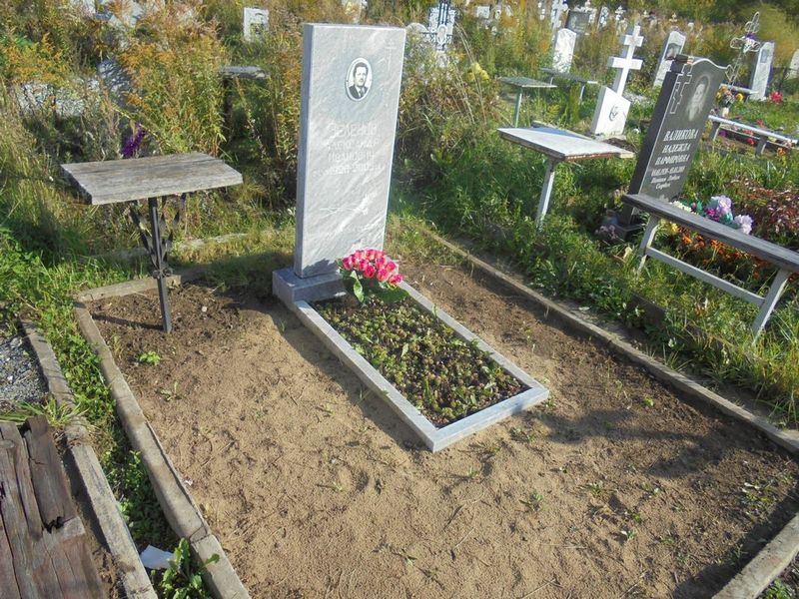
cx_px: 400
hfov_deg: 67.3
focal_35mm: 26
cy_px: 300
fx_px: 600
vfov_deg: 53.1
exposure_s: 1/500
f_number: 3.5
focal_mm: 4.6
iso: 100
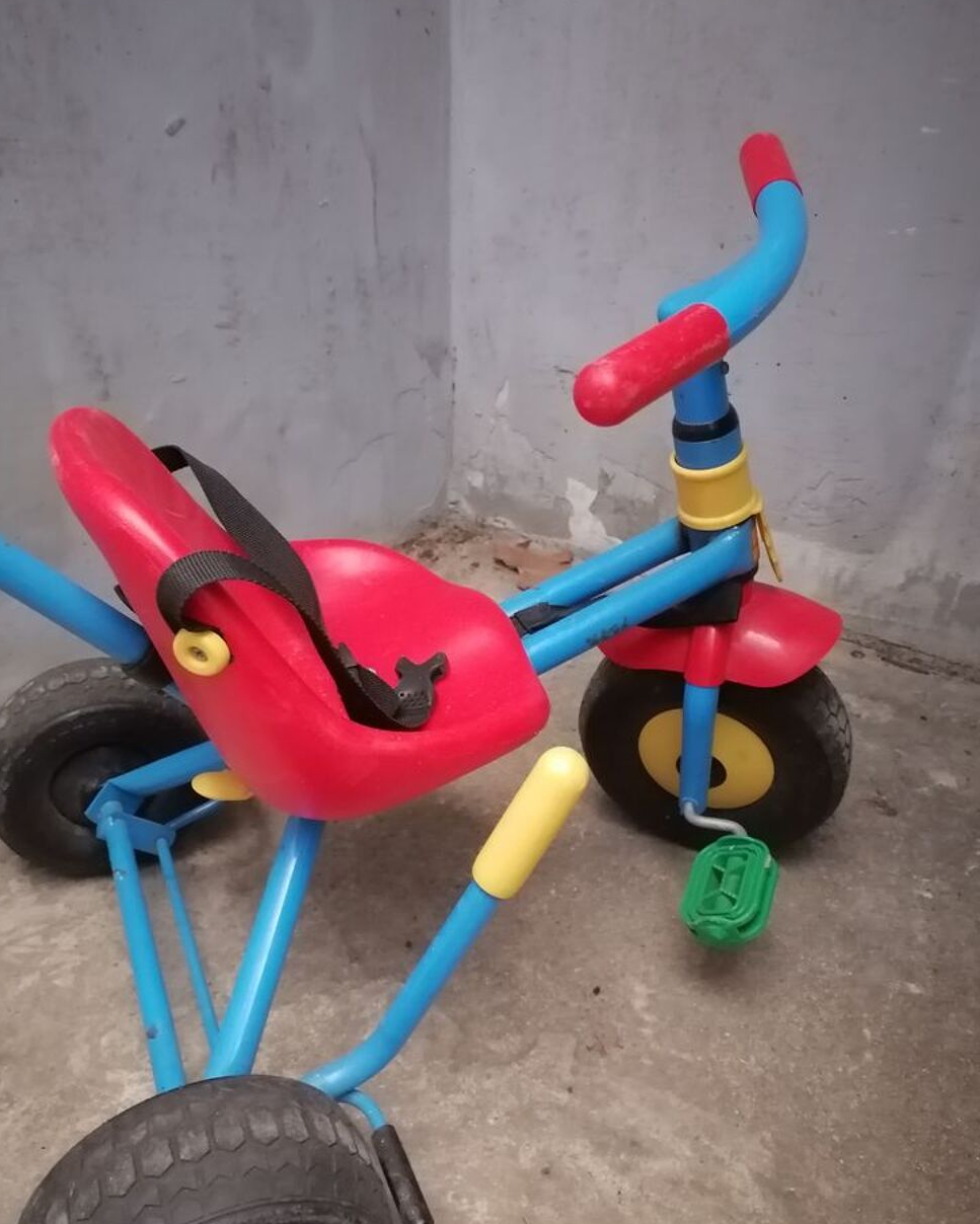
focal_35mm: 28
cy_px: 616
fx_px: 1015
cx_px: 498
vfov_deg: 62.2
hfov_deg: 51.5
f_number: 1.8
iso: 2000
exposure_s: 1/20
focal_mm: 5.3
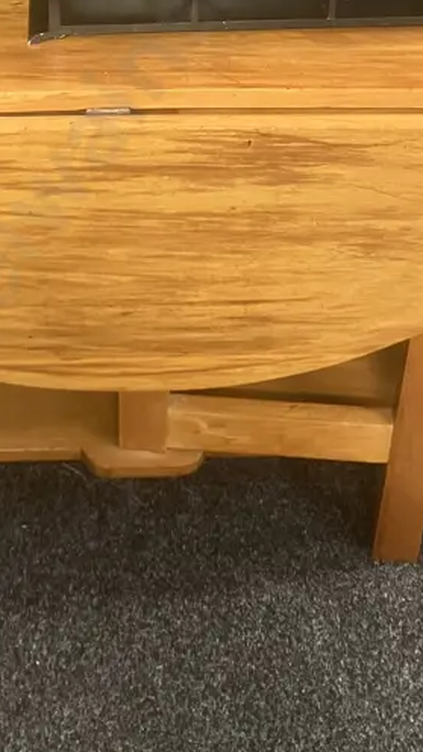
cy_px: 35
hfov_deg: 19.1
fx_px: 1256
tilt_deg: -32.3
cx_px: 173
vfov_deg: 31.3
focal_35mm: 63
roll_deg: -2.3
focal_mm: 3.99
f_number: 1.8
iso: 400
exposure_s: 1/25
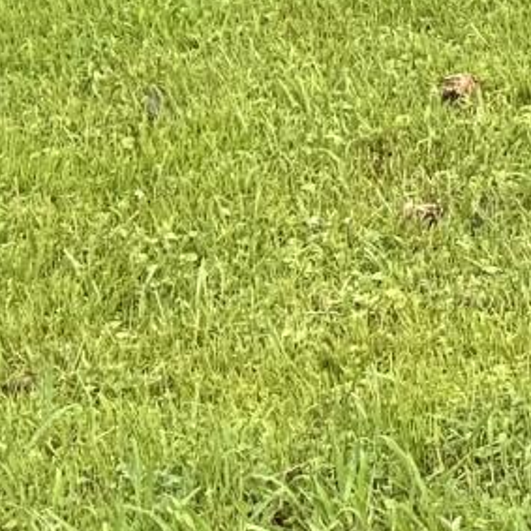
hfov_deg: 6.6
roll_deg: +1.3
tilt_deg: -2.3
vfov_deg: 6.9
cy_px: -1094
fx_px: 3905
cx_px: 1936
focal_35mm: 225
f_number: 1.78
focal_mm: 6.76
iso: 80
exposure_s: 1/621
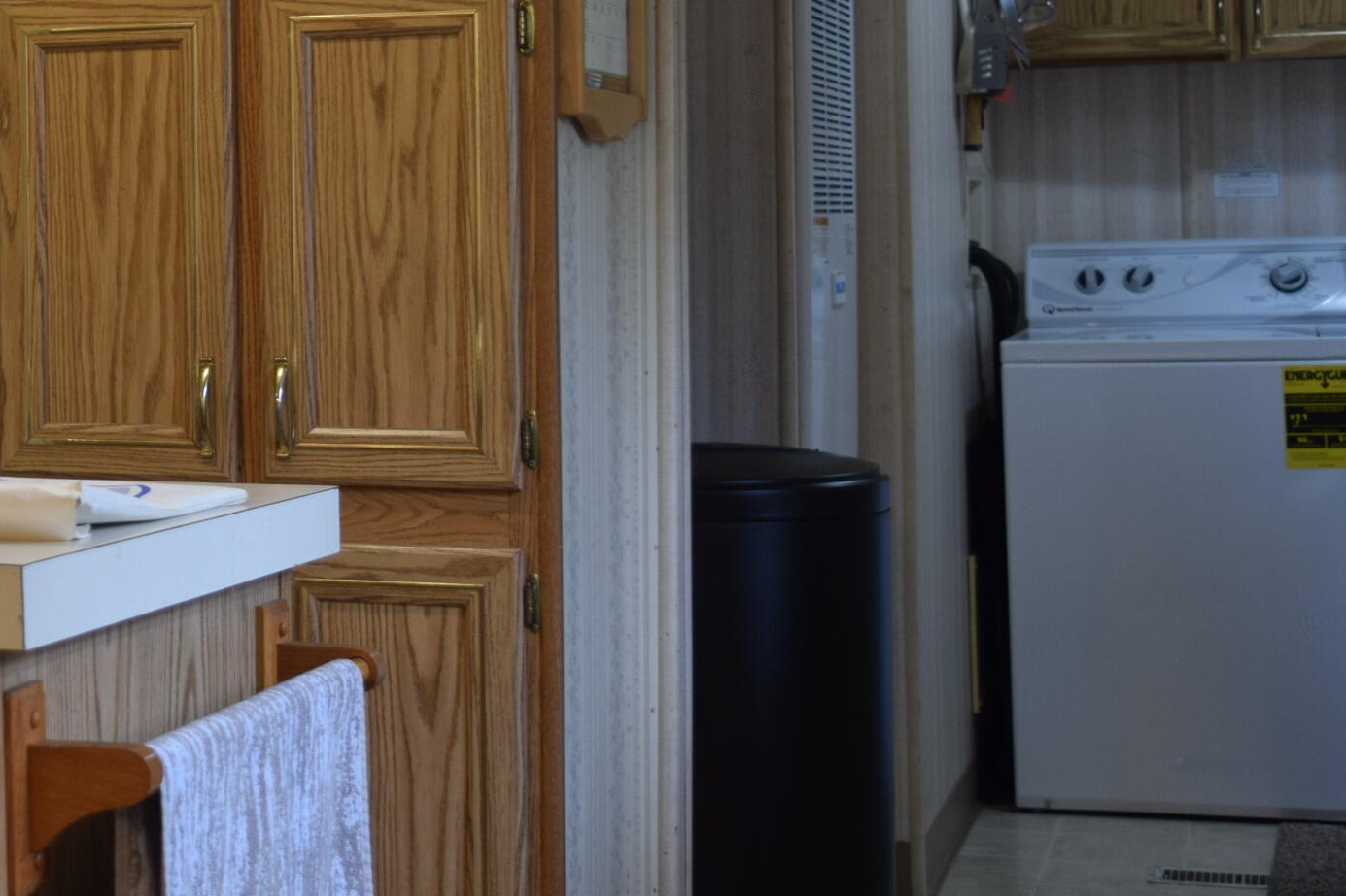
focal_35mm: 78
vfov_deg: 17.4
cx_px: -14
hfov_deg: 24.7
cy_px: 205
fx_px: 2916
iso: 450
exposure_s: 1/60
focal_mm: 24
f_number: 4
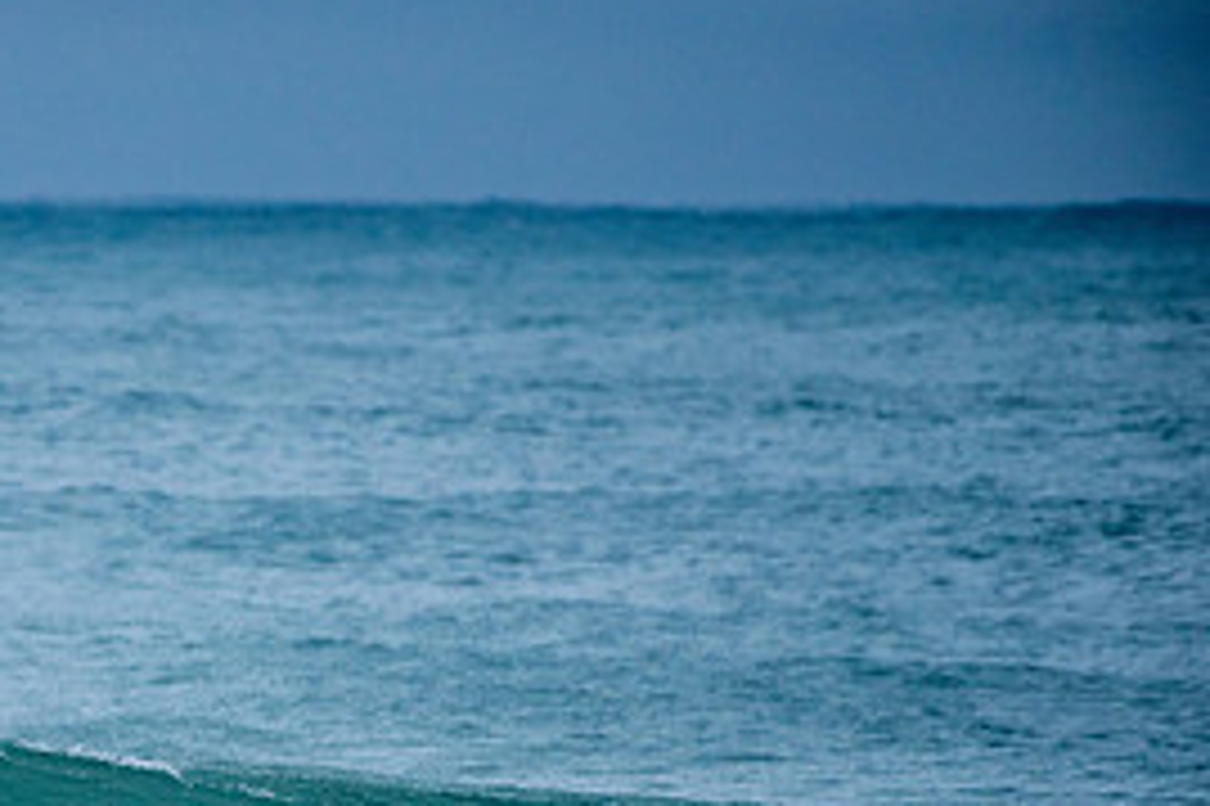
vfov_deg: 1.3
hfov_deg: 1.9
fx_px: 36209
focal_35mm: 1078
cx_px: -76
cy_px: 849
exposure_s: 1/1250
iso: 400
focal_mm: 500
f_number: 5.6
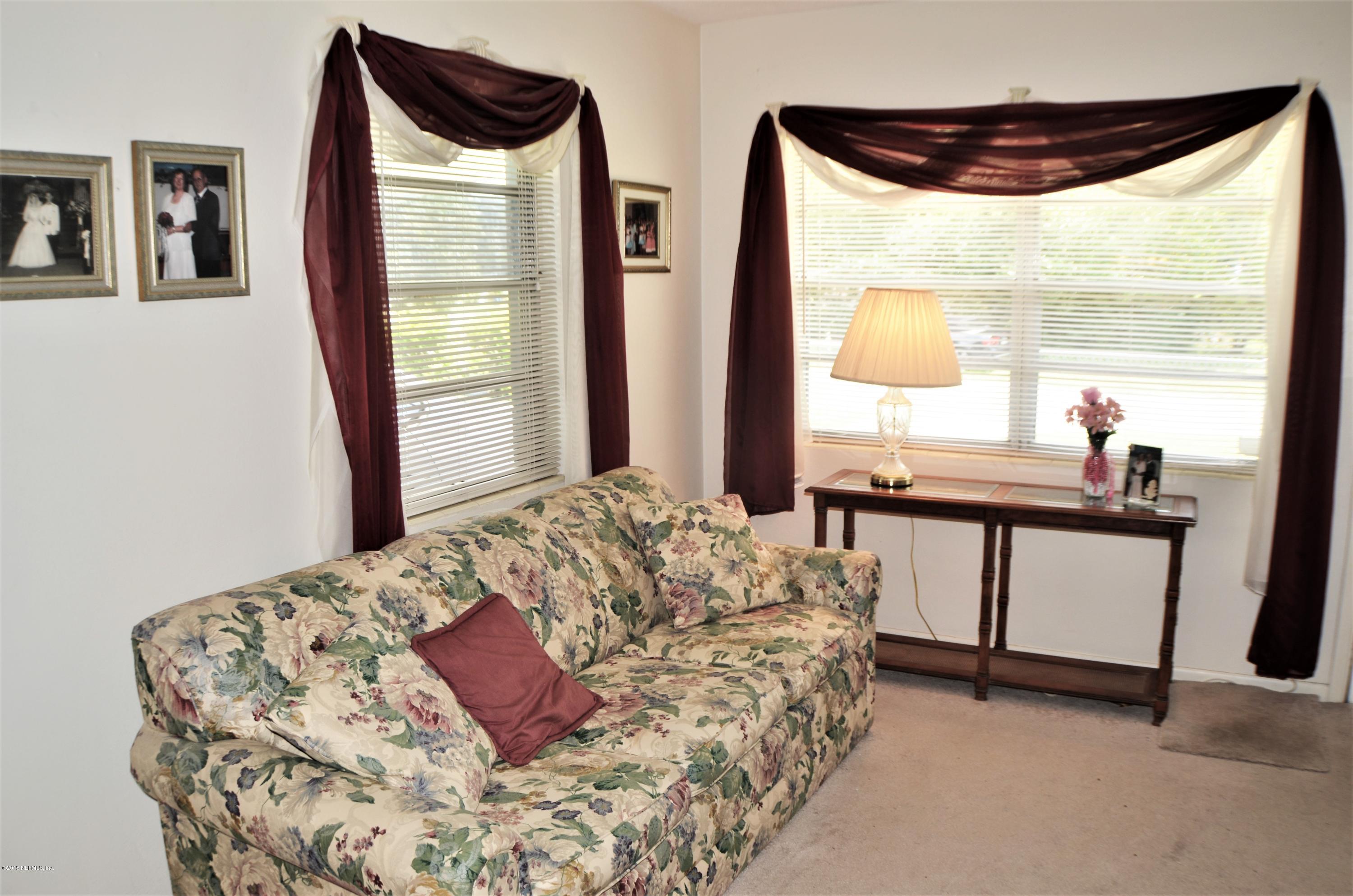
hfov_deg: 53.2
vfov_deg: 36.7
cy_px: 448
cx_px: 676
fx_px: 1350
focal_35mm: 36
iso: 100
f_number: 3.8
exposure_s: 1/60
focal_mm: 24
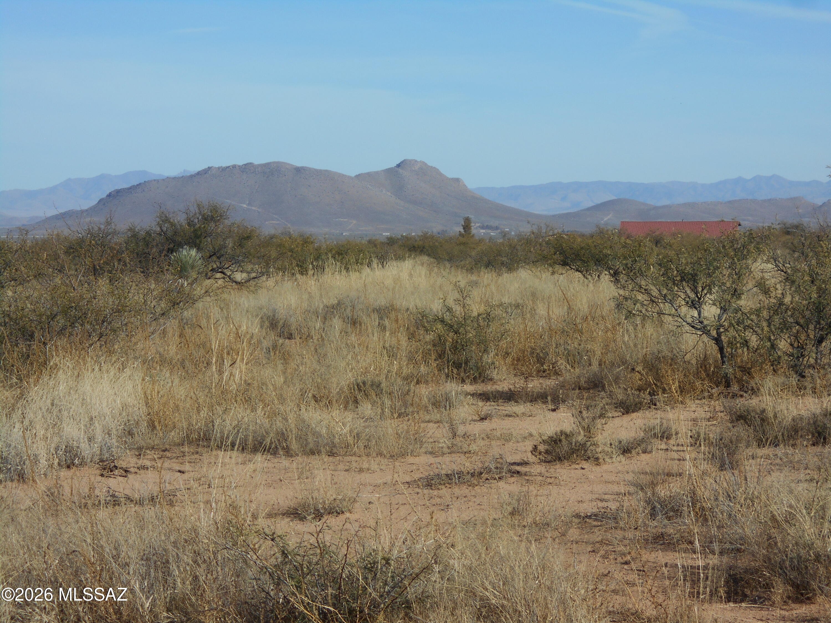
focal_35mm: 130
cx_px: 416
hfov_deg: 15.2
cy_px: 312
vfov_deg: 11.4
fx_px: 3121
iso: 80
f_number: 6.5
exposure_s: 1/500
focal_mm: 23
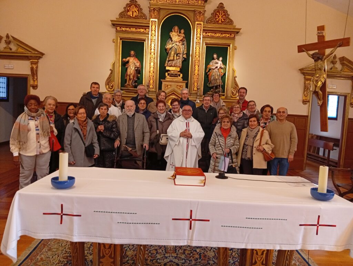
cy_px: 133
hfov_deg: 67.2
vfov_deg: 53.2
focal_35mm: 26
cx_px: 176
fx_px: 266
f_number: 1.8
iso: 351
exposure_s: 1/33.3
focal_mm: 3.96
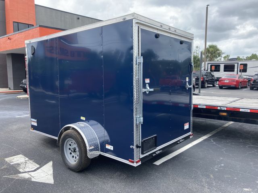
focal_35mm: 28
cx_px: 129
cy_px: 96
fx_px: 209
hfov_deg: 63.4
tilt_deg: -3.4
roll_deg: +0.3
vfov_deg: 49.7
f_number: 1.8
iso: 20
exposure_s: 1/695
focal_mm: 3.99
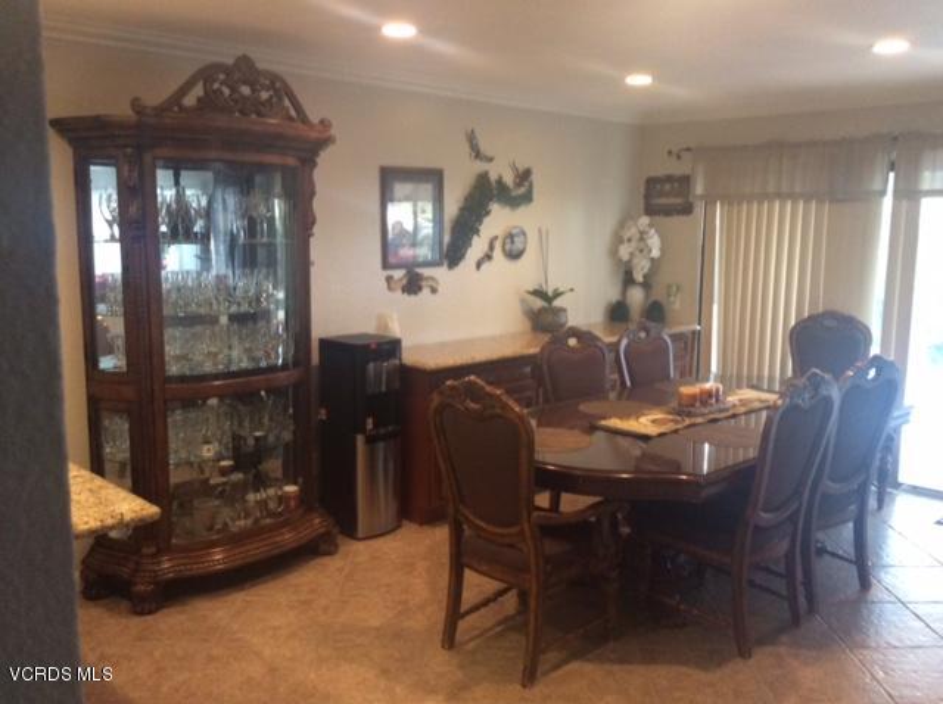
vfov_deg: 44.1
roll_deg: -0.7
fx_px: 870
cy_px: 352
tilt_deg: -9.3
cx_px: 472
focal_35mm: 32
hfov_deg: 56.9
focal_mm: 3.3
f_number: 2.4
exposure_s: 1/24
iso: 160
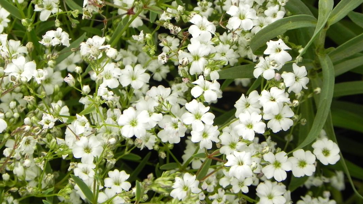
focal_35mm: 318
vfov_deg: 3.8
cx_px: 181
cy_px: 88
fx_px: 3060
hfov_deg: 6.8
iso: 160
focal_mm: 51.8
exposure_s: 1/200
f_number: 5
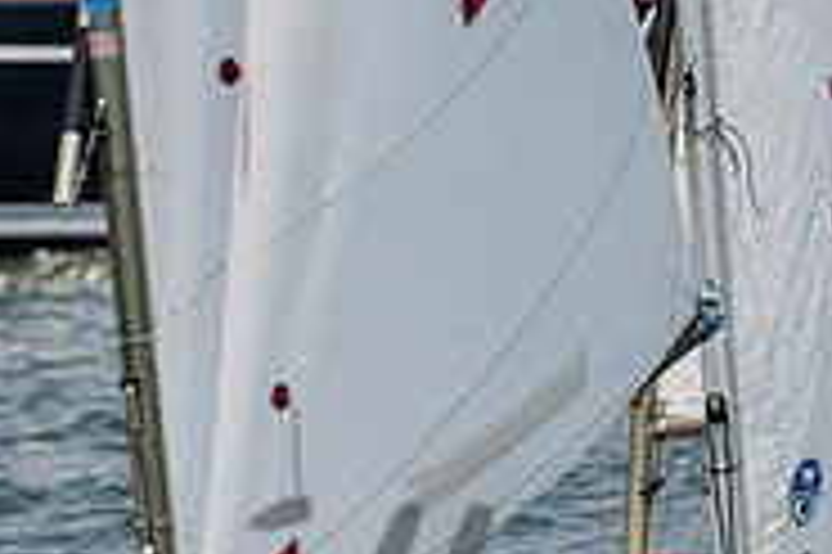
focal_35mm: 1134
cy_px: 712
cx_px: 6
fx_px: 26184
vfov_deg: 1.2
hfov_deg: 1.8
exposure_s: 1/1600
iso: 320
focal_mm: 300
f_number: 8
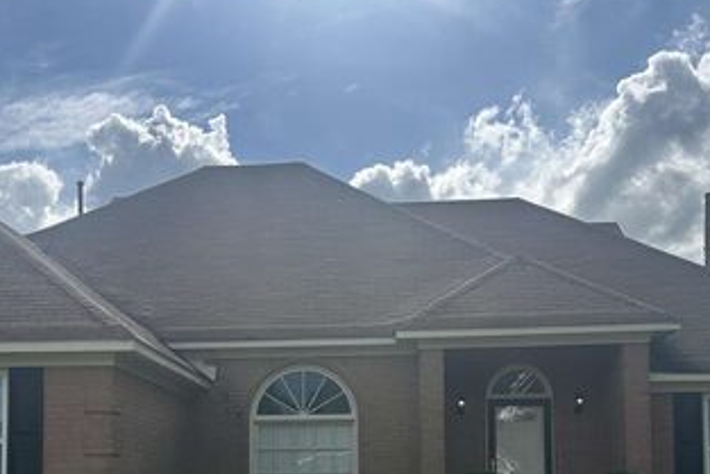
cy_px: 440
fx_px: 1006
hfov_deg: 38.8
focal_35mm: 51
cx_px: 320
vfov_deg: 25.6
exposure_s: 1/9709
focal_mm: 6.86
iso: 80
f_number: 1.78
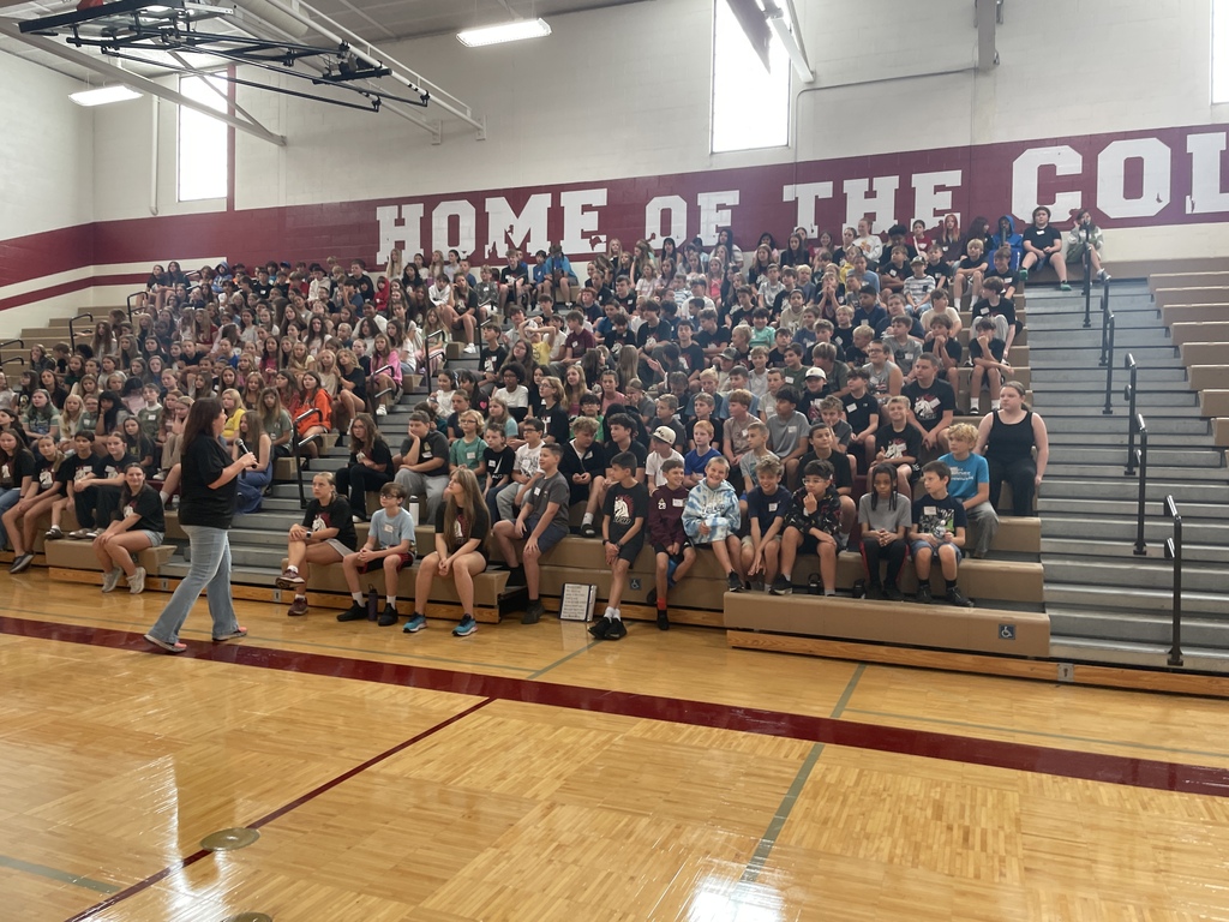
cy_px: 461
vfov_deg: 53.1
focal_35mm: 26
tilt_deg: -2.0
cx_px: 614
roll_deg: -1.2
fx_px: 923
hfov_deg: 67.3
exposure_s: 1/60
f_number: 1.6
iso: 80
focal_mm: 4.2
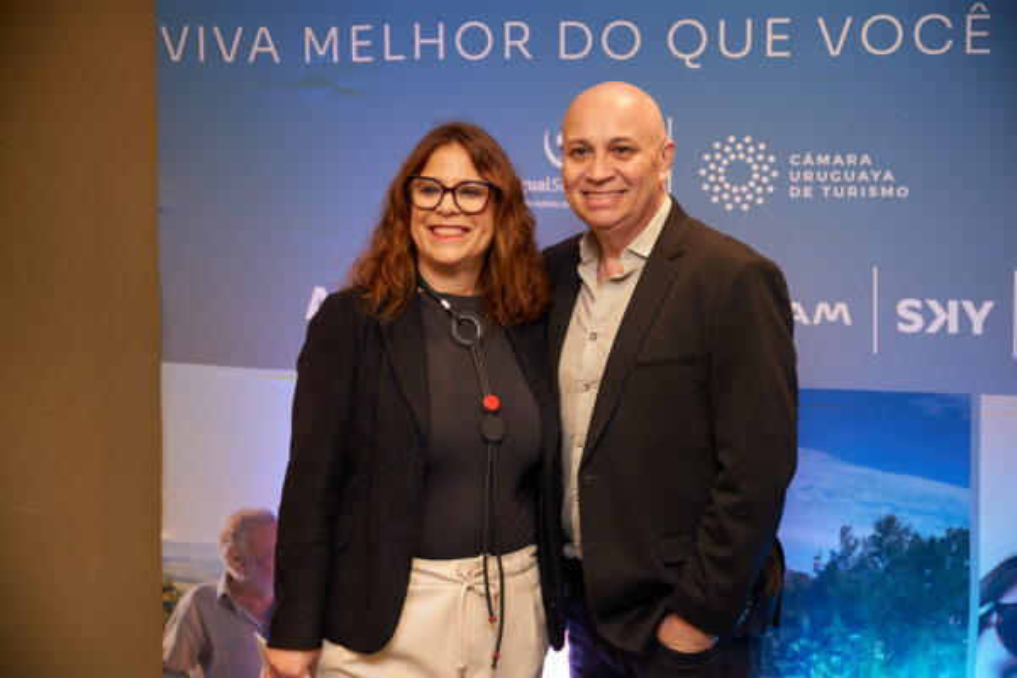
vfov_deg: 25.5
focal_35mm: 53
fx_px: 1500
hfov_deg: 37.5
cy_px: 339
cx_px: 508
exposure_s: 1/125
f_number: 2.8
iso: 2000
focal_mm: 53.1
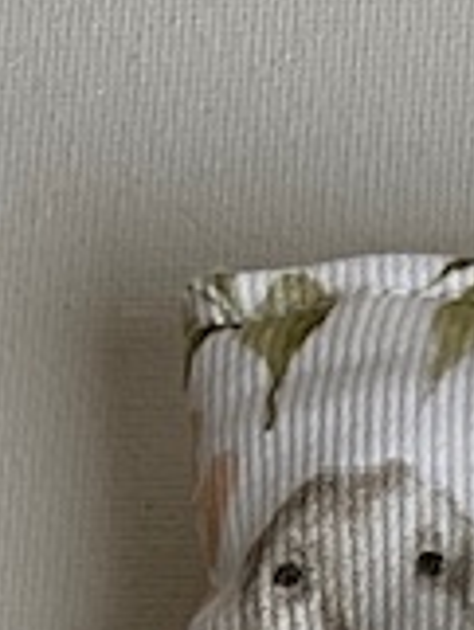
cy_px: 1878
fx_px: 4212
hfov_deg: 6.0
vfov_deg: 7.5
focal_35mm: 231
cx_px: 1406
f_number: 1.8
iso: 25
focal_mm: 3
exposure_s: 1/574
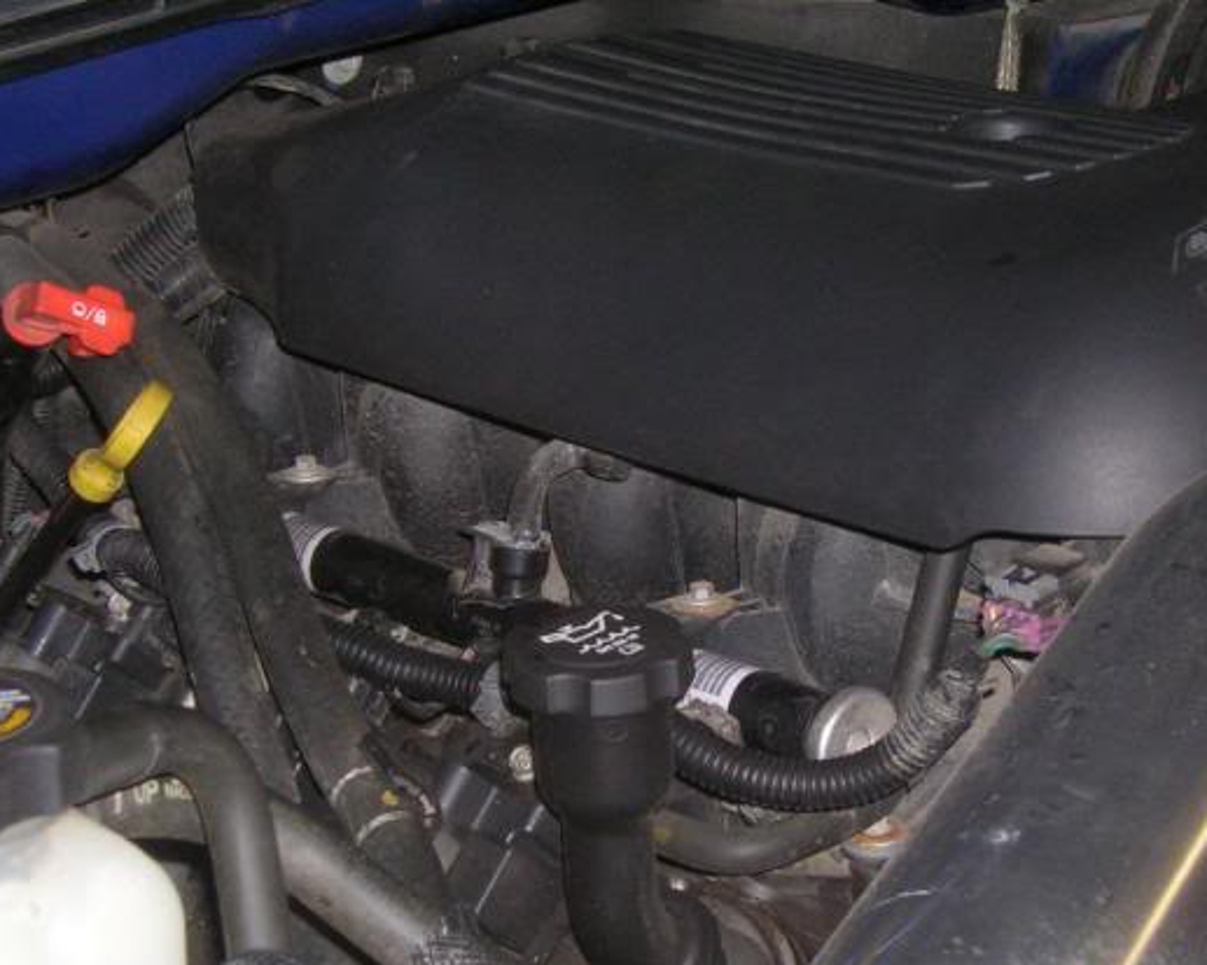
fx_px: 3178
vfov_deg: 17.2
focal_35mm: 89
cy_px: 617
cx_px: 703
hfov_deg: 21.5
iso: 90
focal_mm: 7.7
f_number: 3.2
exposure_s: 1/60
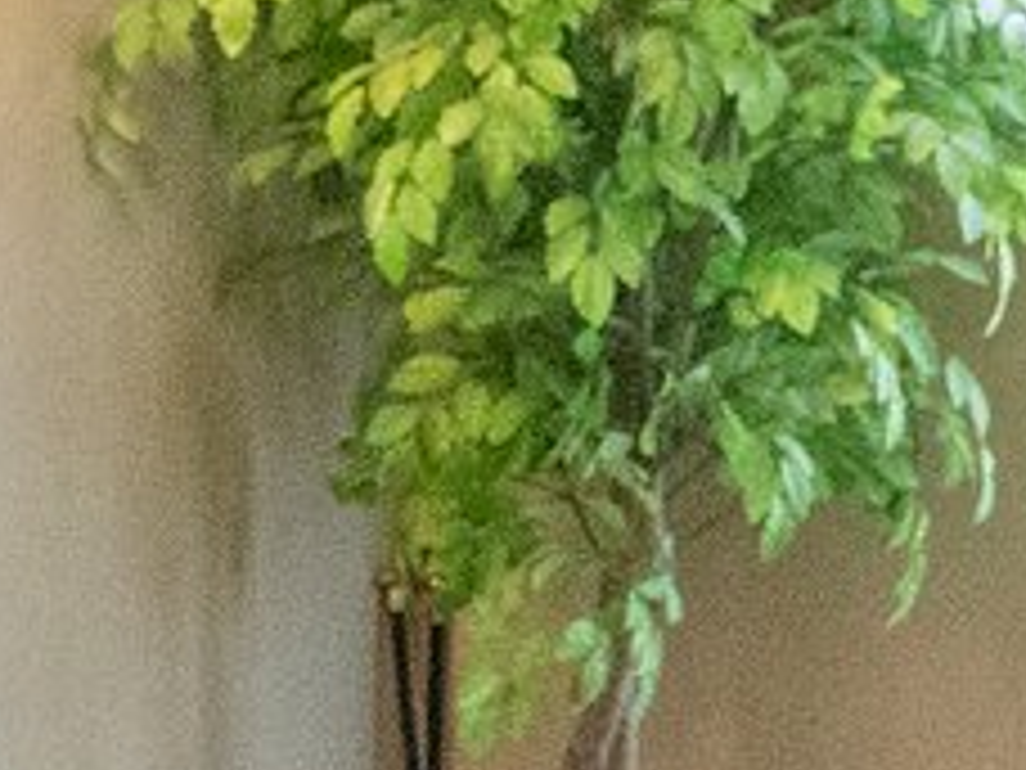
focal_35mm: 138
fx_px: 4090
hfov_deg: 12.8
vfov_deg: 10.7
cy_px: 209
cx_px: 1917
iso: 10000
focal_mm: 16
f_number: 9
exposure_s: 1/30
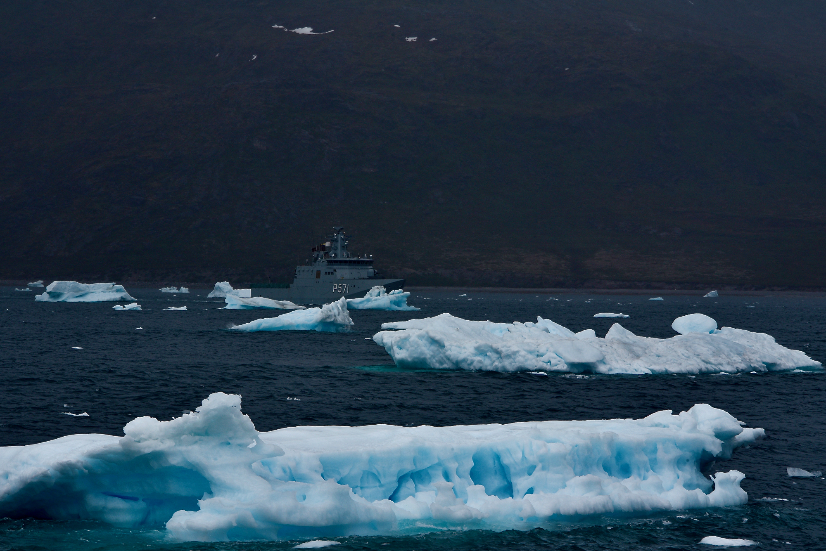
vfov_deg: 9.5
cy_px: 276
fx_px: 3328
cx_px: 413
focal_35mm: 145
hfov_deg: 14.1
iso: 200
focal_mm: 145
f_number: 20
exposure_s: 1/200
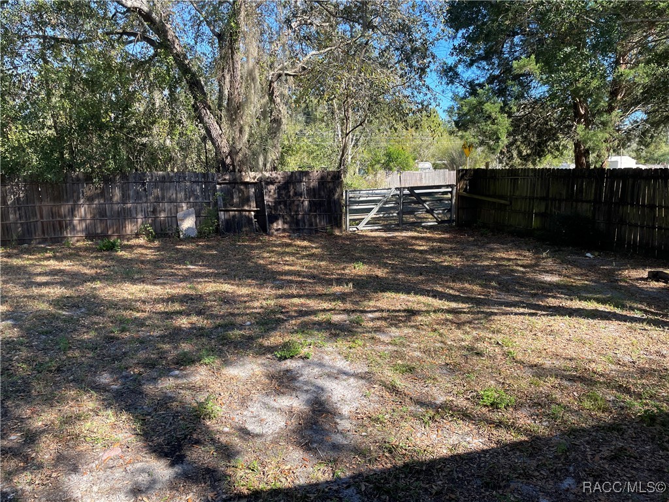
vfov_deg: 53.1
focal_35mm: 26
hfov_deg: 67.3
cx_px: 334
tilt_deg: -8.7
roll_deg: +0.8
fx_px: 502
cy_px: 251
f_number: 1.6
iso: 32
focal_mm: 4.2
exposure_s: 1/643
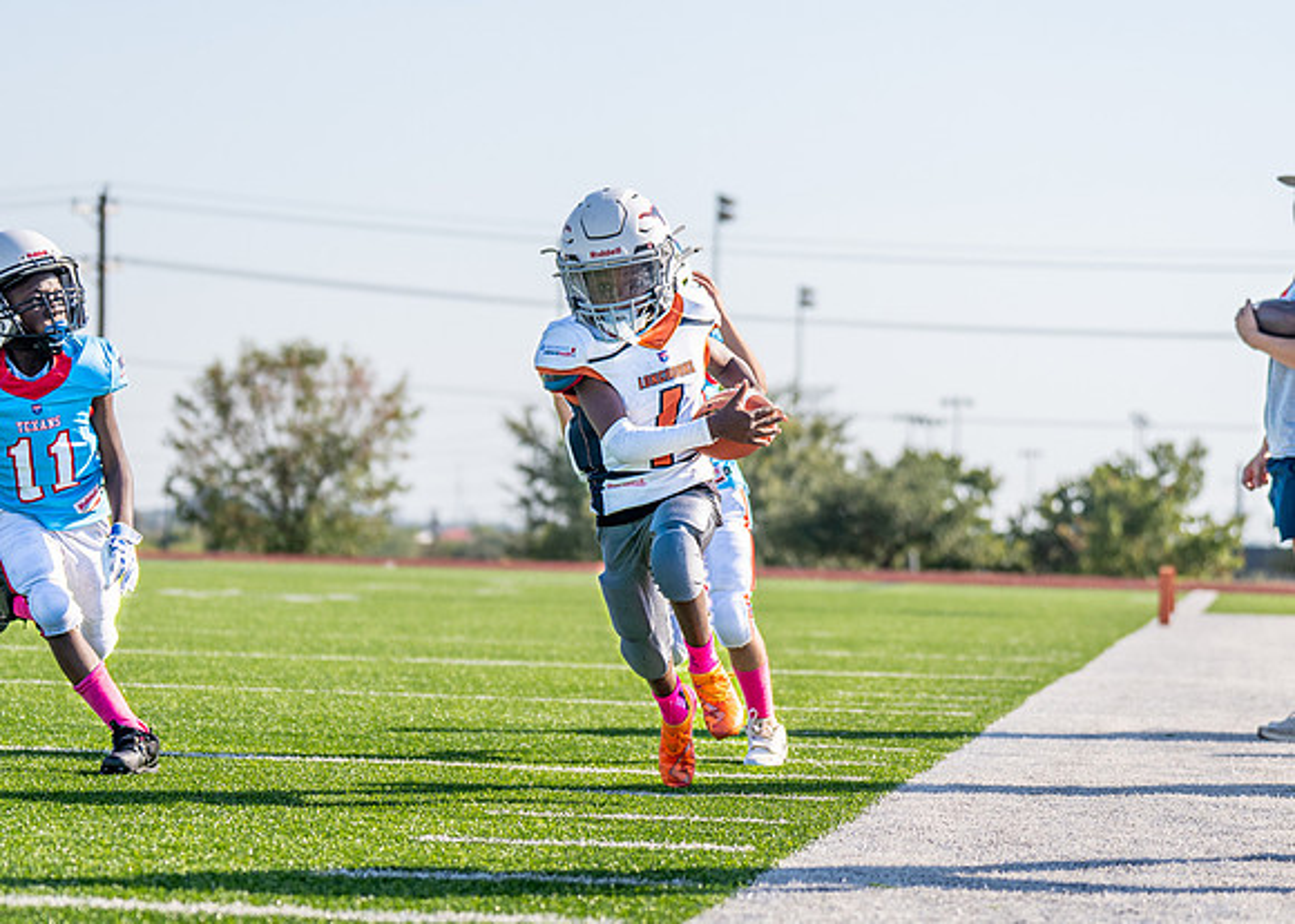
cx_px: 623
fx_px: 4978
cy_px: 477
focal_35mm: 135
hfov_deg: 14.8
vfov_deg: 10.6
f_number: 2.8
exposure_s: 1/1600
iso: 100
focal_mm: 78
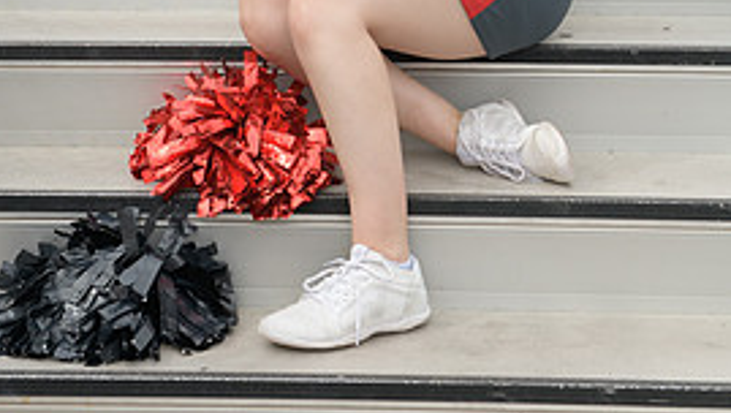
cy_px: -62
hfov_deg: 20.3
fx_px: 2037
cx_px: 329
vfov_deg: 11.4
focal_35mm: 105
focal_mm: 60
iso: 800
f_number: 5.6
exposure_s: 1/1250
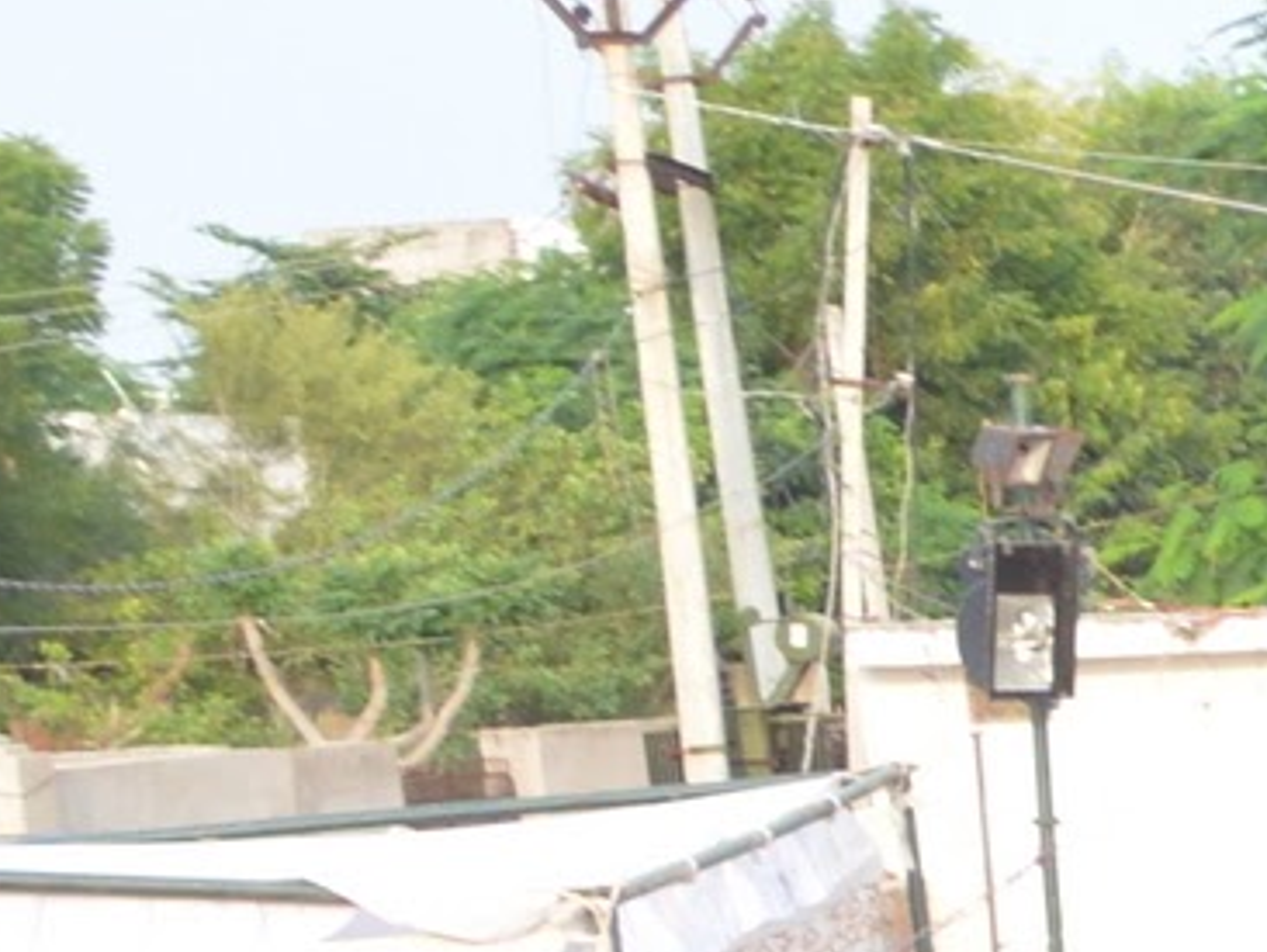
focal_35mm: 170
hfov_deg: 9.8
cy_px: 1859
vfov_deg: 8.3
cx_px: 3379
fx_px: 6226
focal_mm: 18
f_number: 6.3
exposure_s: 1/125
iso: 400
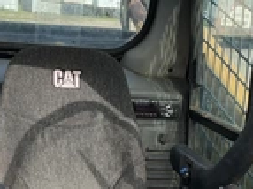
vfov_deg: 17.1
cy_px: 247
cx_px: 94
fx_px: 592
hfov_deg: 24.1
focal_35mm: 81
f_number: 1.8
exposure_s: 1/276
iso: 25
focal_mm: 3
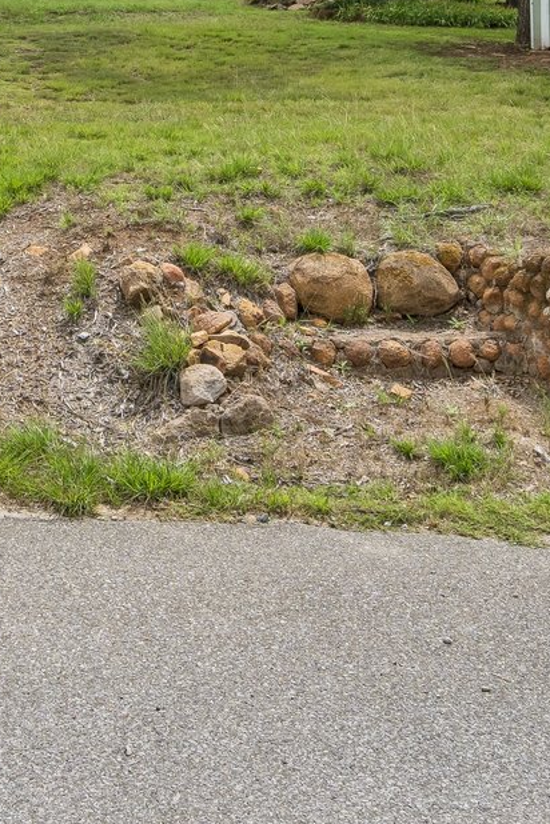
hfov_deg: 24.7
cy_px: 29
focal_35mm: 53
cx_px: 44
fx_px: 1214
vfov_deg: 34.6
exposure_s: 1/640
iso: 200
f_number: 8
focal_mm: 16
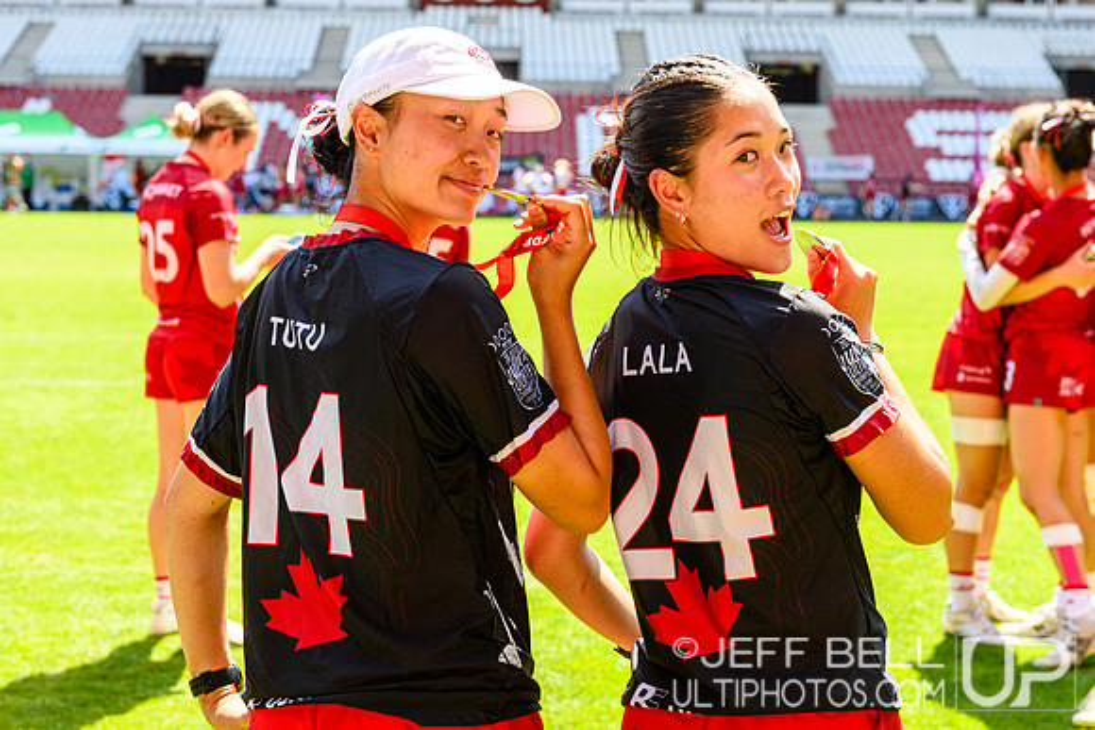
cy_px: 366
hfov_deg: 32.6
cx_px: 541
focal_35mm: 61
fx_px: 1870
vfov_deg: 22.1
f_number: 5.6
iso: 160
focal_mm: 60
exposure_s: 1/200
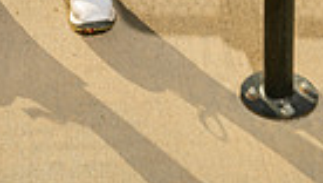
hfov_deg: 17.4
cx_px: 108
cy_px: -314
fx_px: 1055
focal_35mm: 123
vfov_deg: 8.6
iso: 200
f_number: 4
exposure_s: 1/160
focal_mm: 36
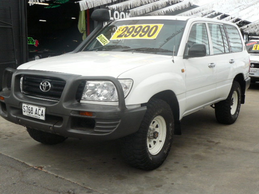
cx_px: 130
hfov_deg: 42.9
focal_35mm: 44
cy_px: 97
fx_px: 329
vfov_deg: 32.9
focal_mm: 6
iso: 100
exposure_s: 1/250
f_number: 5
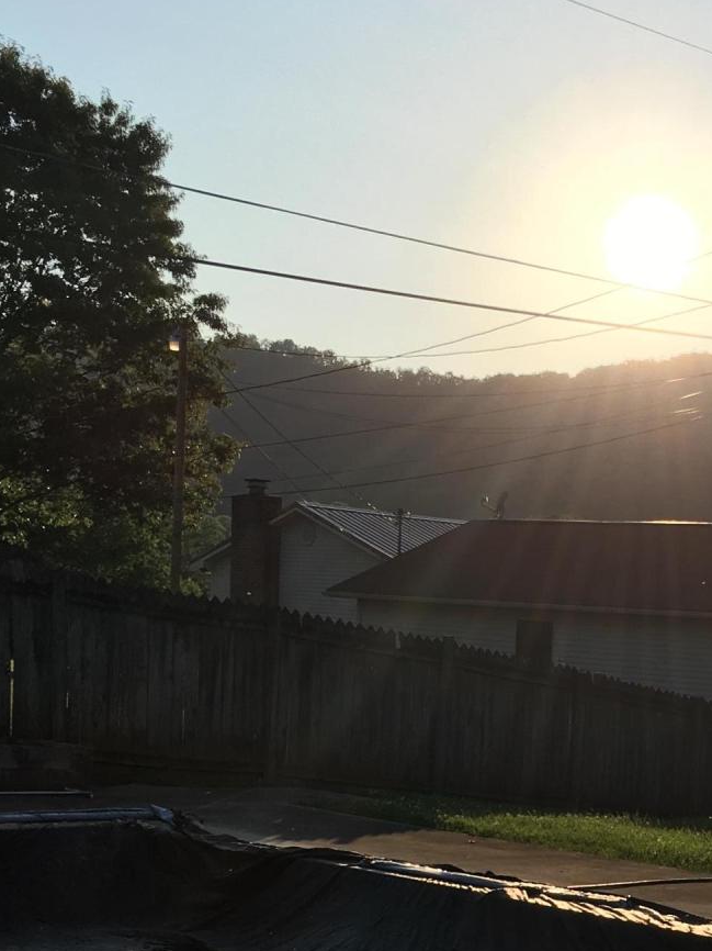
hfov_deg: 21.3
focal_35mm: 67
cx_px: 679
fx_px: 1838
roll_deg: -1.1
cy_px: 913
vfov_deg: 27.6
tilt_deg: -8.5
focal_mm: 4.15
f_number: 2.2
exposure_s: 1/2137
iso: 25
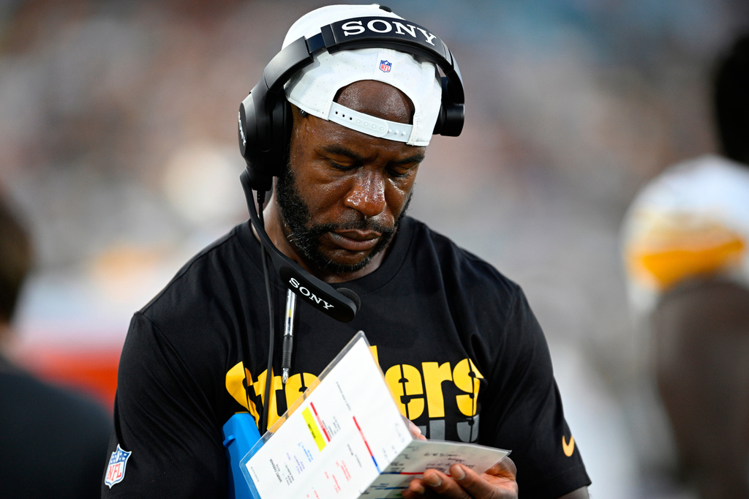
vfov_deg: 3.4
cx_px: 374
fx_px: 8319
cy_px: 250
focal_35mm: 400
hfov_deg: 5.2
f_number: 2.8
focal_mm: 400
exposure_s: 1/1000
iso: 1400
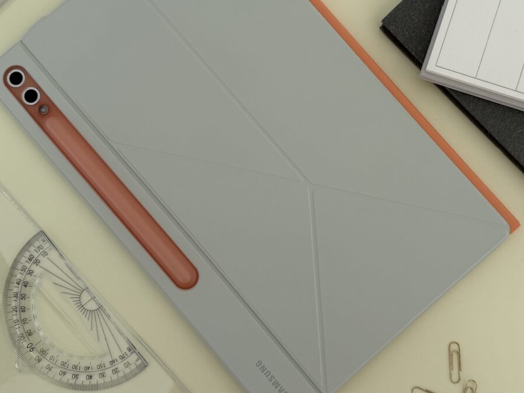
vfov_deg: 35.0
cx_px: 313
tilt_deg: -86.0
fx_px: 621
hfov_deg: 45.5
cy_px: 156
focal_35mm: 41
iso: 80
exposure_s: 1/765
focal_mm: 6.76
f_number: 1.78
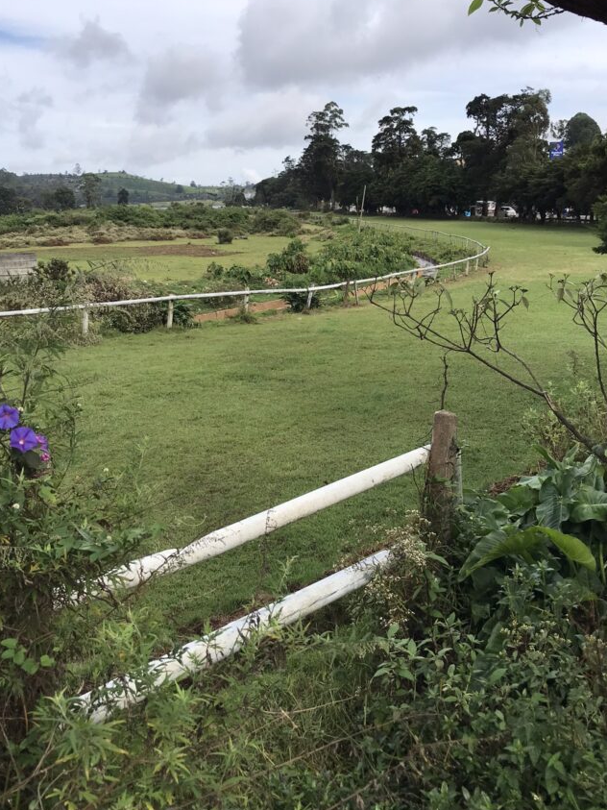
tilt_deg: -11.0
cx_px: 302
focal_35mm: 34
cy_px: 355
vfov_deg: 53.8
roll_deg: +0.7
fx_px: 795
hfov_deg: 41.8
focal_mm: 3.99
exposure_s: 1/1368
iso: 20
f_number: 1.8
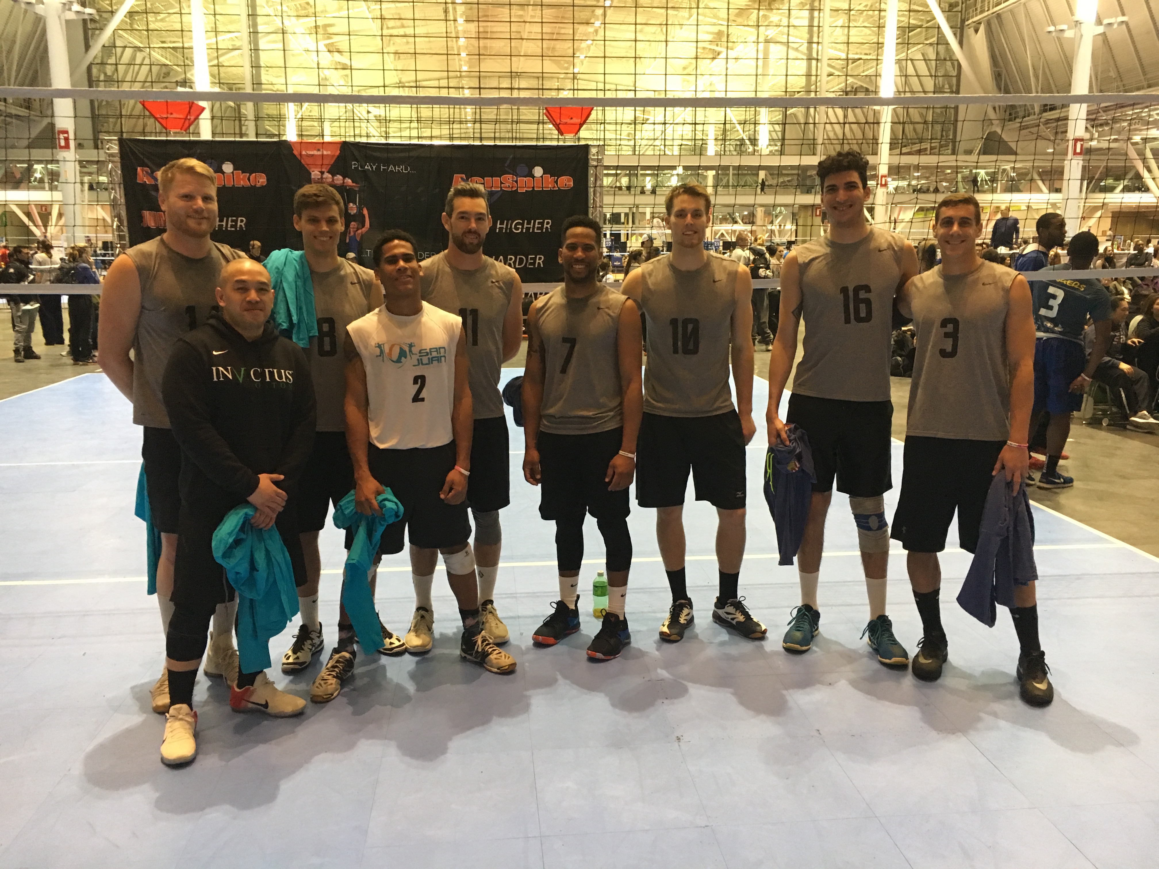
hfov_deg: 61.7
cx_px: 580
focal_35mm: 29
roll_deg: -0.1
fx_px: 971
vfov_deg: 48.2
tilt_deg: -11.8
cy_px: 434
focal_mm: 4.15
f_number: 2.2
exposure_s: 1/30
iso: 200
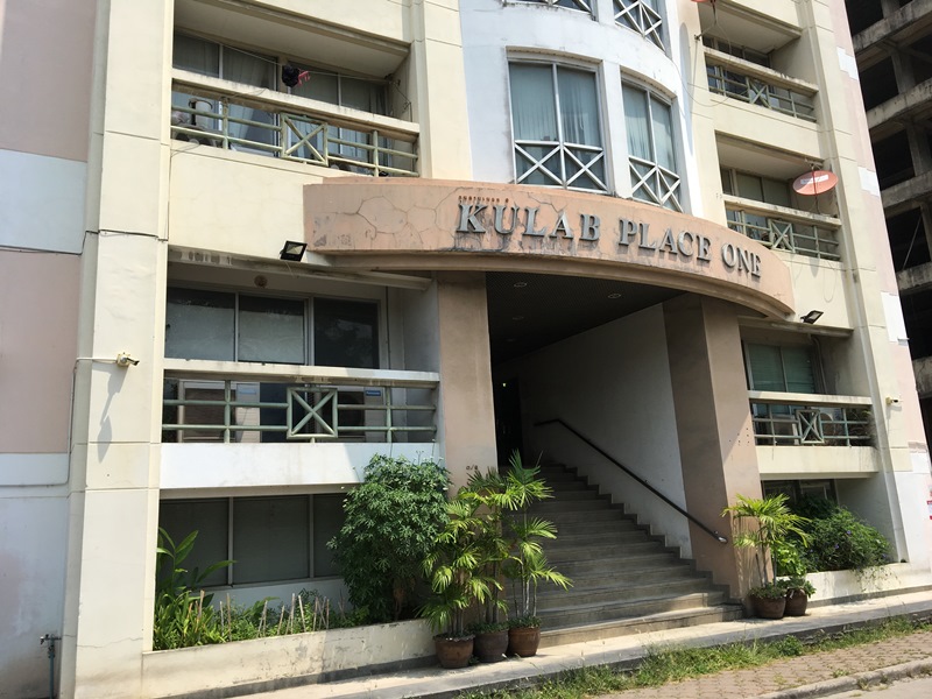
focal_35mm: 29
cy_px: 350
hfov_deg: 61.7
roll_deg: +3.8
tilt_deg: +11.5
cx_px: 466
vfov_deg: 48.2
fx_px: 781
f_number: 2.2
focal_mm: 4.15
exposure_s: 1/1570
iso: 25
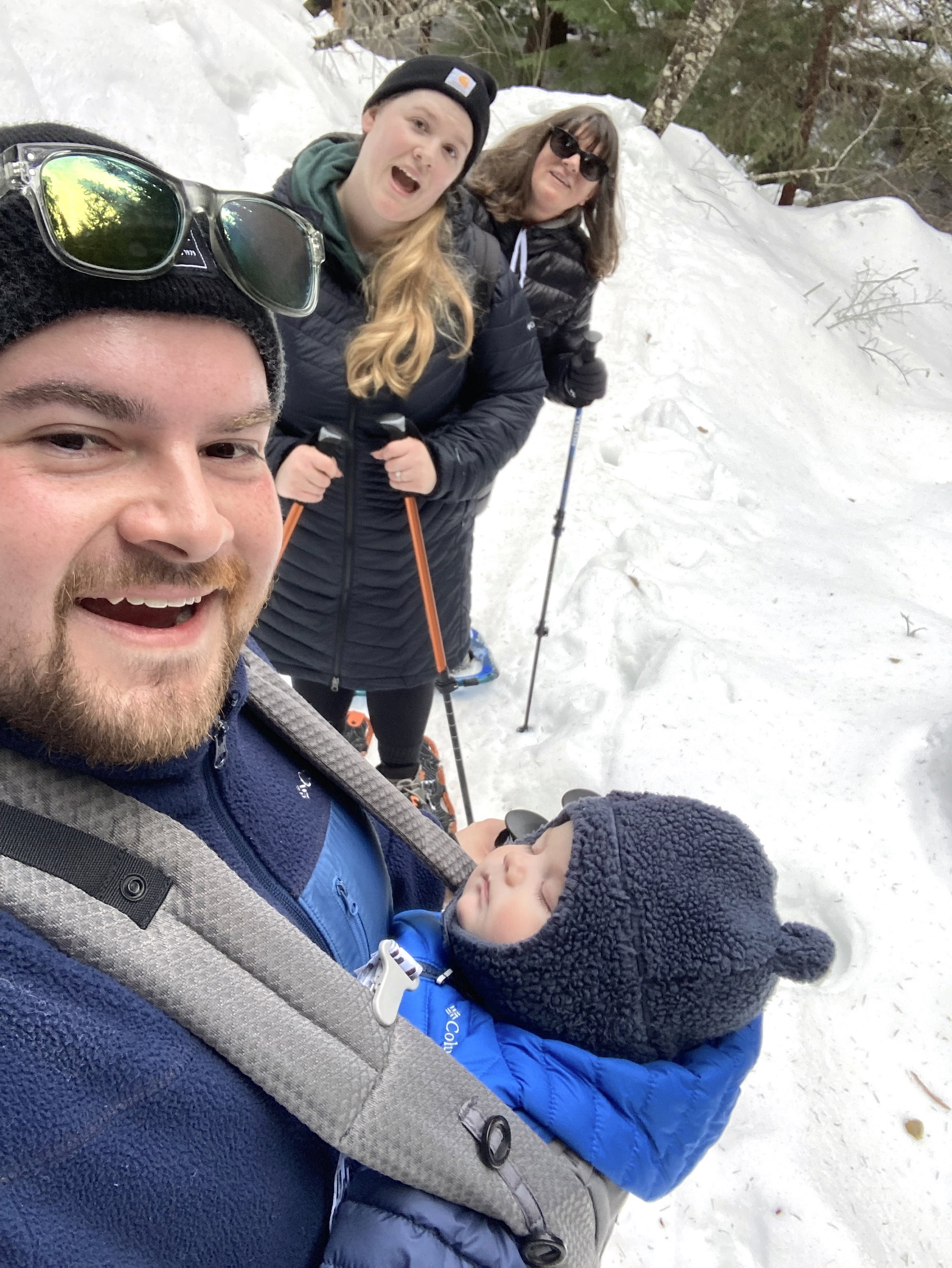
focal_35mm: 32
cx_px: 476
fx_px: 1172
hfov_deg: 44.2
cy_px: 634
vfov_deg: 56.8
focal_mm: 2.87
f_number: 2.2
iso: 64
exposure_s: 1/121
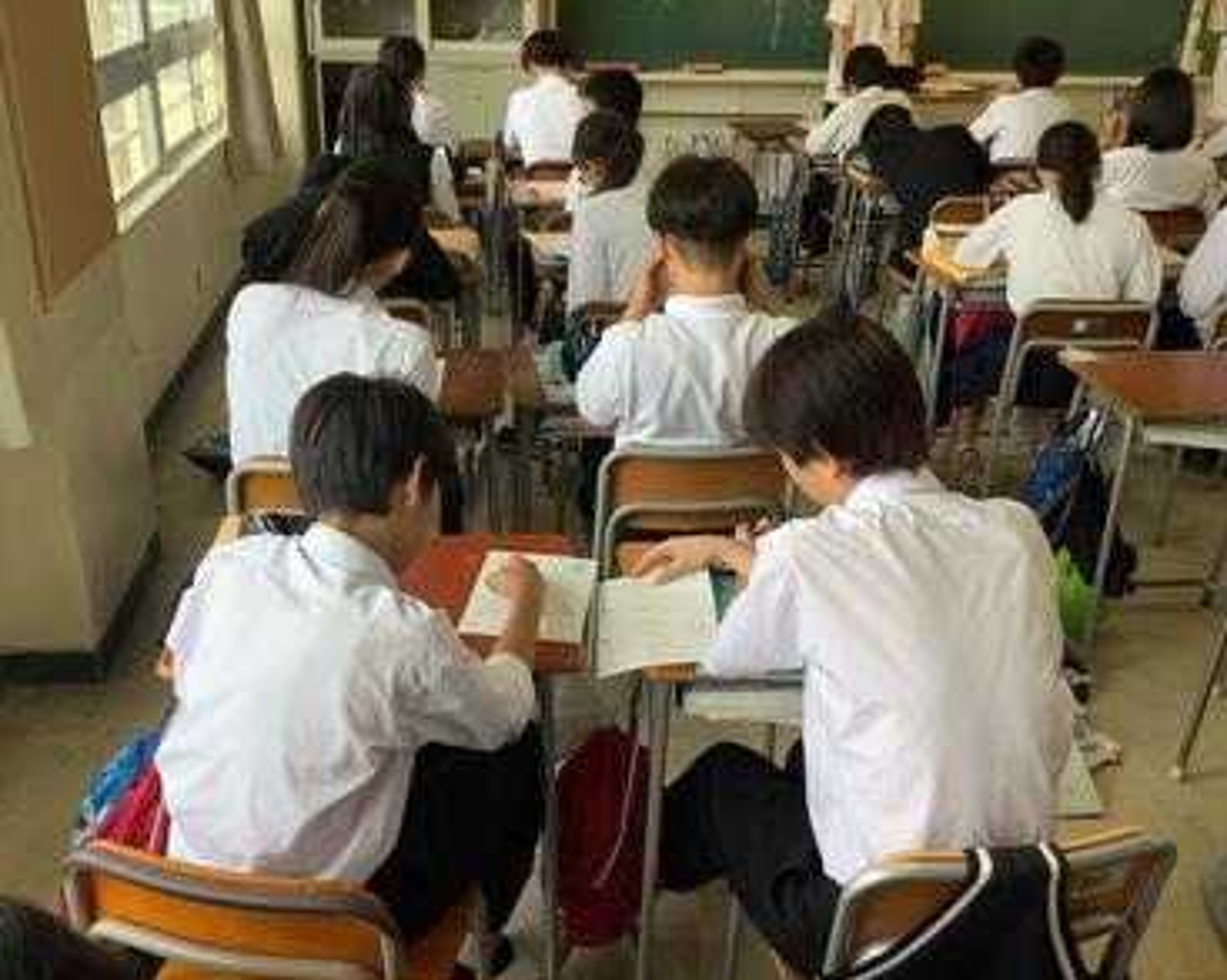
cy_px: 498
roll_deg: -1.2
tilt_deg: -26.9
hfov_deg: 54.2
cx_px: 562
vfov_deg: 44.5
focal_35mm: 33
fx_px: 1197
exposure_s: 1/120
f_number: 2.4
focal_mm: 3.3
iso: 40
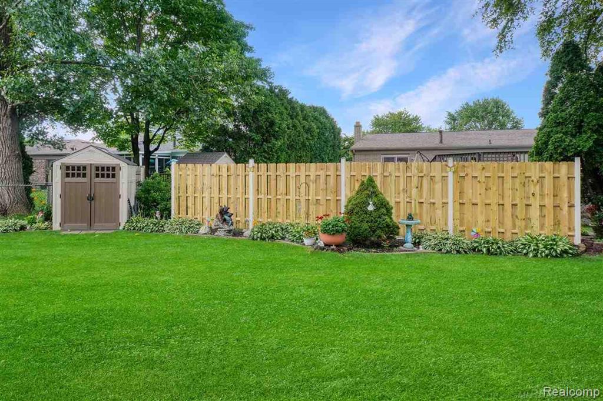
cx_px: 302
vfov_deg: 53.1
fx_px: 402
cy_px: 200
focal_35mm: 24
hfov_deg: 73.8
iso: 640
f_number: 16
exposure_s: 1/30
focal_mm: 16
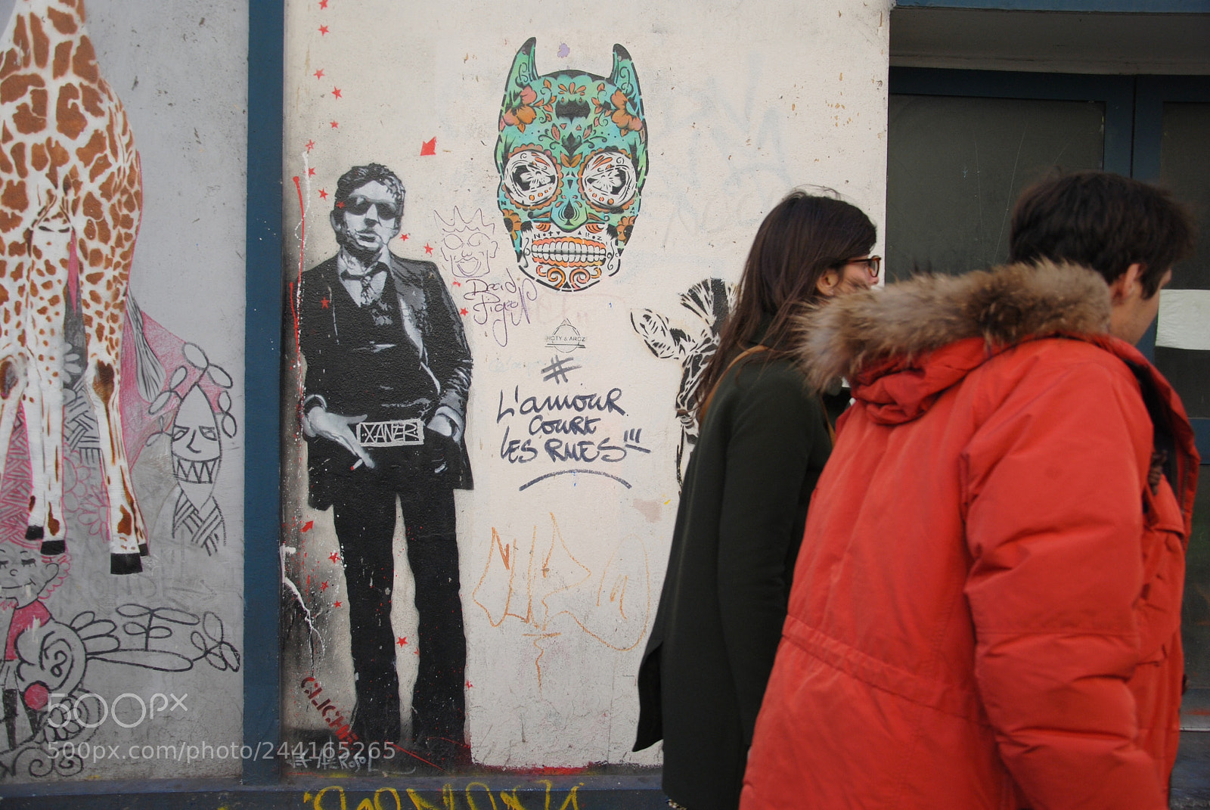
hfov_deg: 53.1
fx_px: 1211
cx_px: 605
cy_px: 405
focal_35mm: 36
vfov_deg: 37.0
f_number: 3.8
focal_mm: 24
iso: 200
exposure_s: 1/400
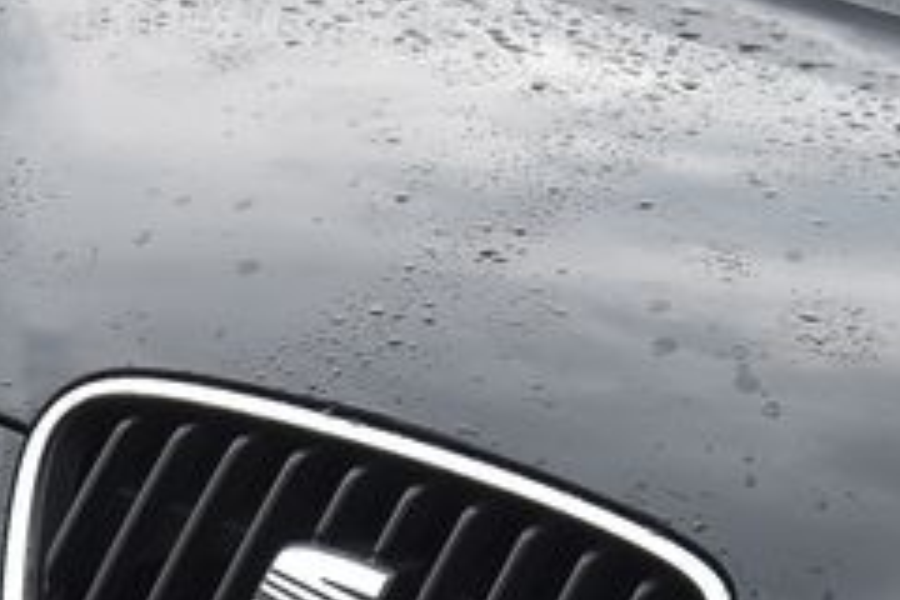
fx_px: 5125
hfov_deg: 10.0
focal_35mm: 205
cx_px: 821
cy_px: 600
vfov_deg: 6.7
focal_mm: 48
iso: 500
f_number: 8
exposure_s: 1/250
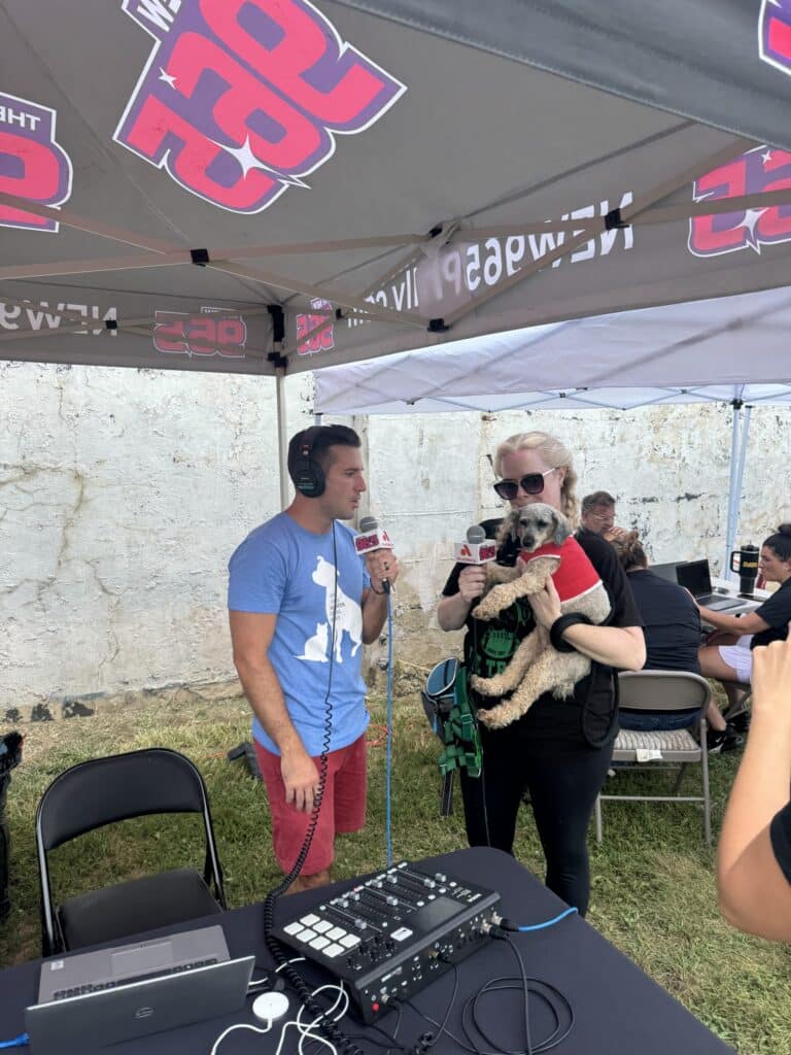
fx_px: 731
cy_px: 528
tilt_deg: -7.8
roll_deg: -0.6
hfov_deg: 56.8
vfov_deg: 71.6
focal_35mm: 24
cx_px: 396
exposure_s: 1/1524
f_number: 1.78
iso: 80
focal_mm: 6.76
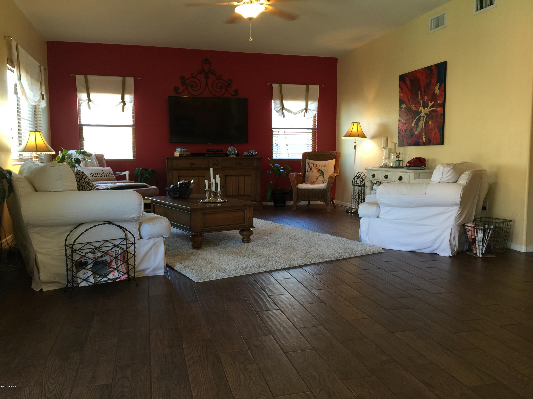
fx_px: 447
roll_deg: -0.6
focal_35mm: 29
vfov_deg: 48.2
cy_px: 200
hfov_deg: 61.7
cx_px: 266
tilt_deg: -6.0
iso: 40
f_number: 2.2
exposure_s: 1/15
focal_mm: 4.15
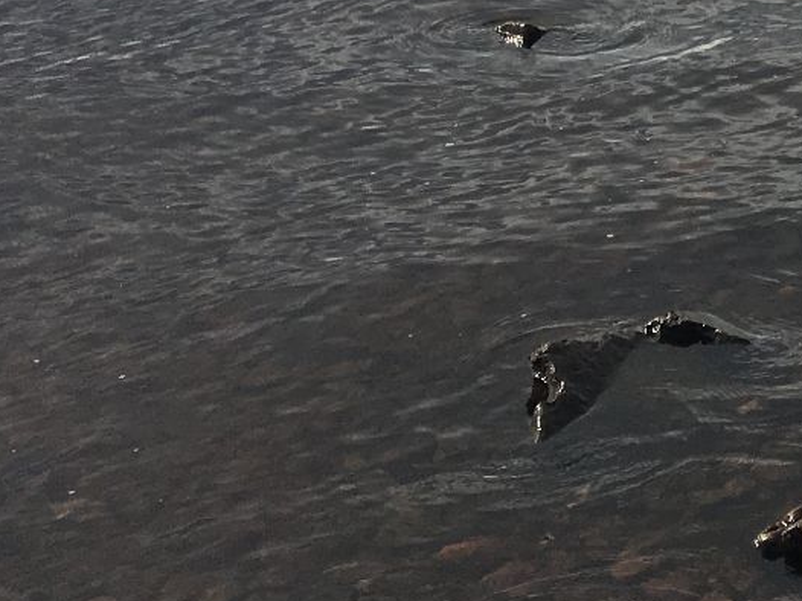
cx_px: 1506
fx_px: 2617
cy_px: -526
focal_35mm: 113
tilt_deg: -3.7
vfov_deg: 11.9
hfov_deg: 14.9
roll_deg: -4.4
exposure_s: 1/1832
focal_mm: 4.15
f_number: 2.2
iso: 25
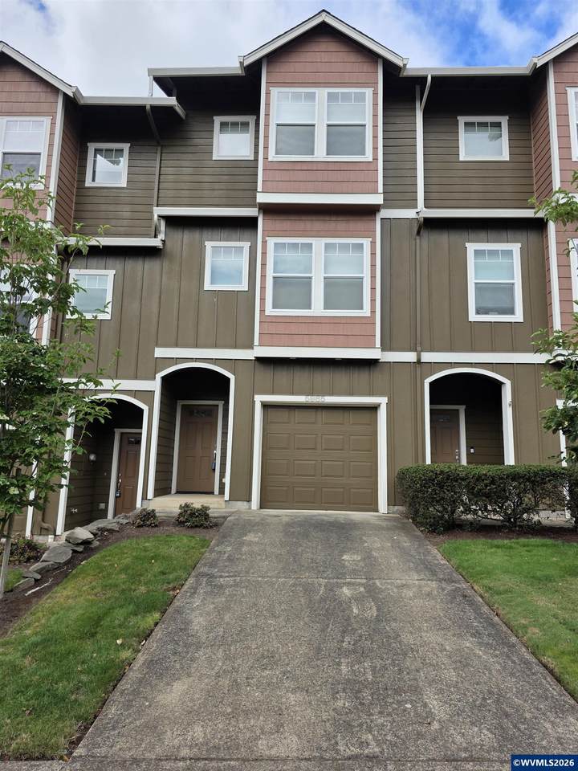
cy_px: 386
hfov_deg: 58.9
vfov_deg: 73.9
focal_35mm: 23
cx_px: 289
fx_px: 512
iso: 80
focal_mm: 6.3
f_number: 1.7
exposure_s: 1/5153
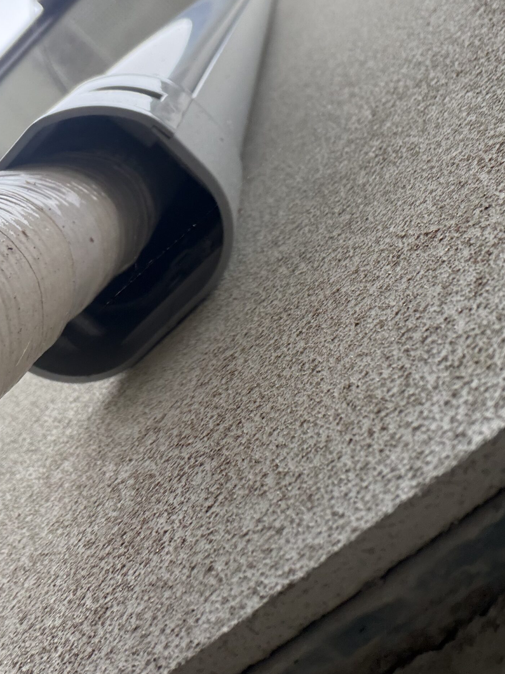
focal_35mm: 41
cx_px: 260
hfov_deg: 35.1
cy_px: 246
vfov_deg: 45.3
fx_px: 797
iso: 25
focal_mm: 2.71
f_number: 1.9
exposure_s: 1/342
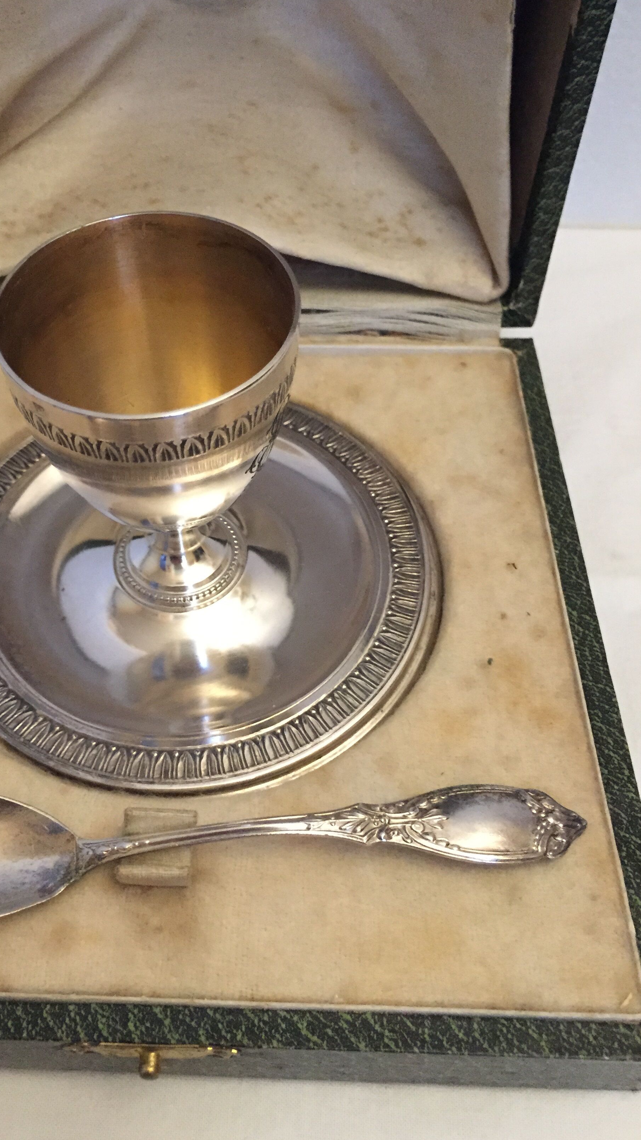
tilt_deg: -52.1
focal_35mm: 32
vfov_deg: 61.0
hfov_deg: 36.5
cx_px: 241
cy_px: 575
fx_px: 967
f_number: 2.2
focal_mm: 4.15
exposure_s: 1/17
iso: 320
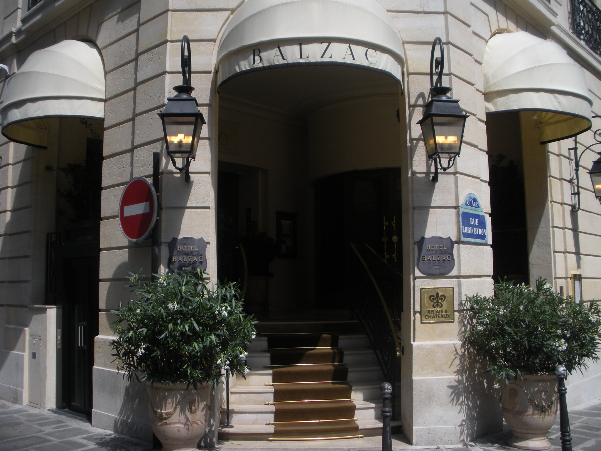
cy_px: 226
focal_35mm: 36
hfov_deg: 51.4
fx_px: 625
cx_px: 300
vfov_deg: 39.7
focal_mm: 6.3
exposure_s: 1/761
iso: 64
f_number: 3.5
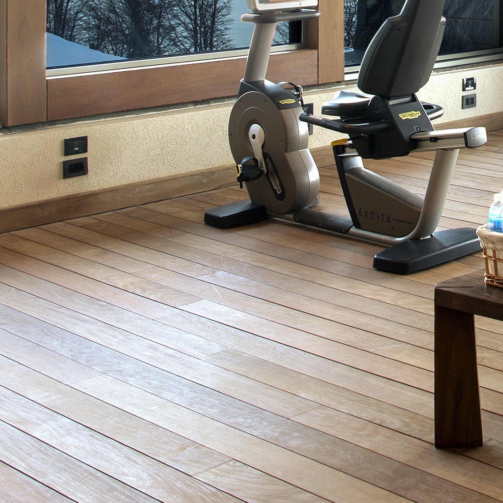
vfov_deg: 25.5
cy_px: 77
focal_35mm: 66
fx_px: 1085
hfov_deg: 24.5
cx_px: 544
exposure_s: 1/6
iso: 100
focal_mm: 20
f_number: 10
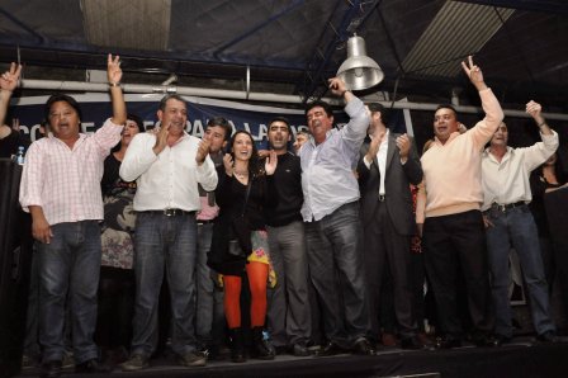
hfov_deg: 59.5
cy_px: 189
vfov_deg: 41.7
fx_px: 497
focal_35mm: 32
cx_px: 284
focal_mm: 21
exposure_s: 1/60
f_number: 8
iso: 1000
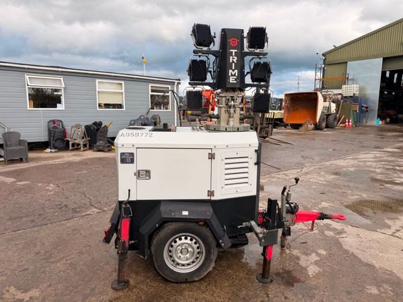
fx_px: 279
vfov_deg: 56.8
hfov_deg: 71.6
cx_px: 202
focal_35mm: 24
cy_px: 151
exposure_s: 1/2169
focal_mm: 6.76
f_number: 1.78
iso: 80
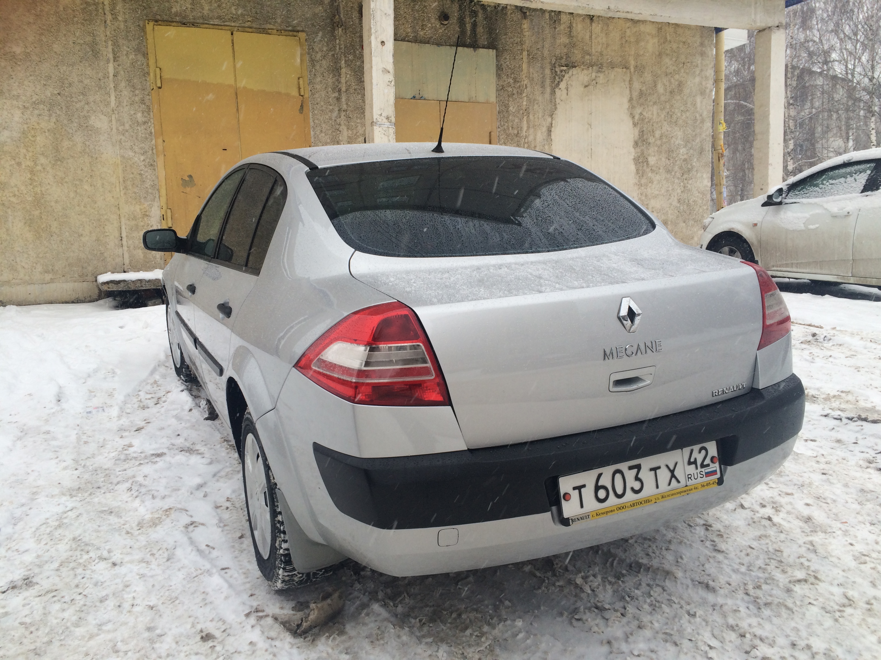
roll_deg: +3.4
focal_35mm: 29
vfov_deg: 48.2
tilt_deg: -6.8
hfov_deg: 61.7
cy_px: 330
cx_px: 440
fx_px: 738
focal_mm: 4.15
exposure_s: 1/165
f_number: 2.2
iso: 32
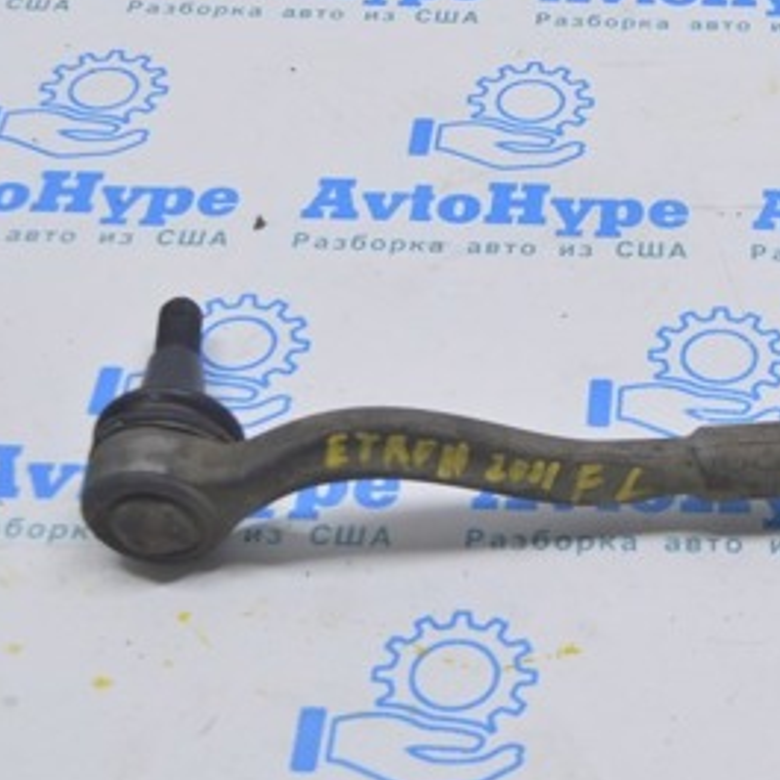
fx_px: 2117
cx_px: 786
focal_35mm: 83
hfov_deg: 20.2
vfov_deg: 20.8
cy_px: 296
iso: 400
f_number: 5.6
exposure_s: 1/25
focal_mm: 27
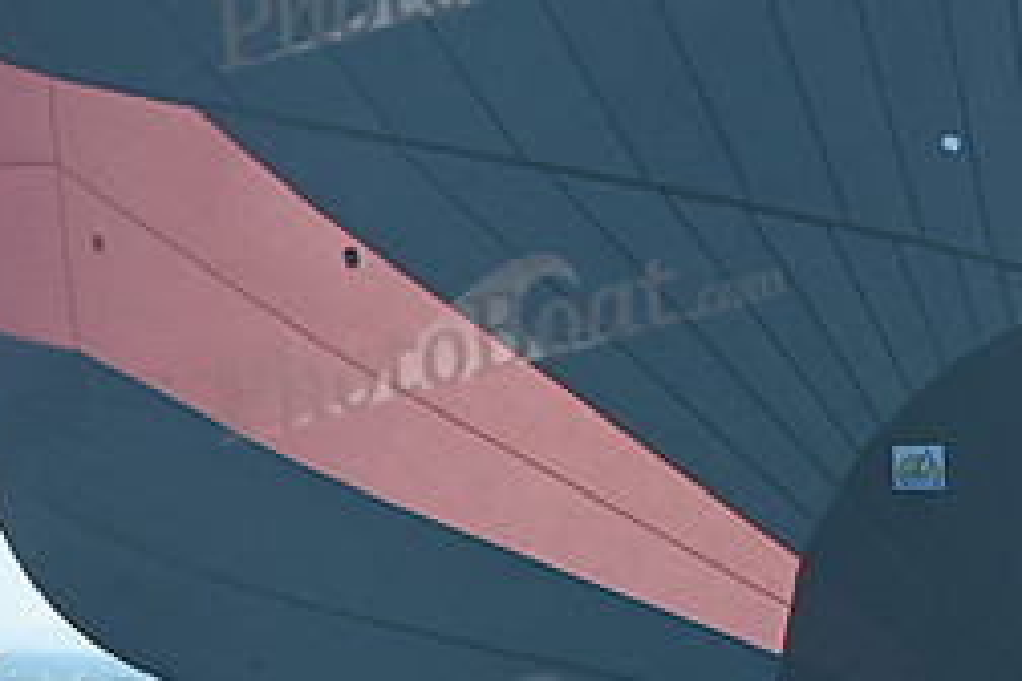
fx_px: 13086
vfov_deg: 3.0
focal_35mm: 461
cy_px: 493
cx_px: 998
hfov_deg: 4.5
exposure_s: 1/1000
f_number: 6.3
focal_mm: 200
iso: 320
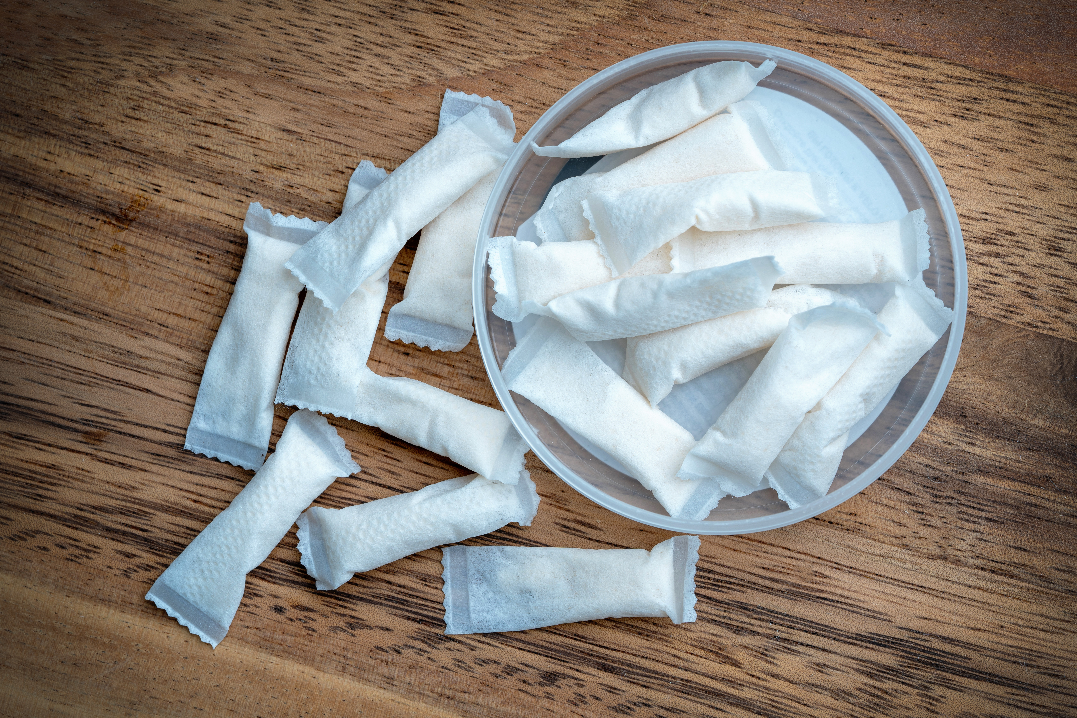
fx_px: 2692
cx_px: 538
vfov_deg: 15.2
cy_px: 359
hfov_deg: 22.6
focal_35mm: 90
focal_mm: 90
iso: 100
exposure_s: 1/160
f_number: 11
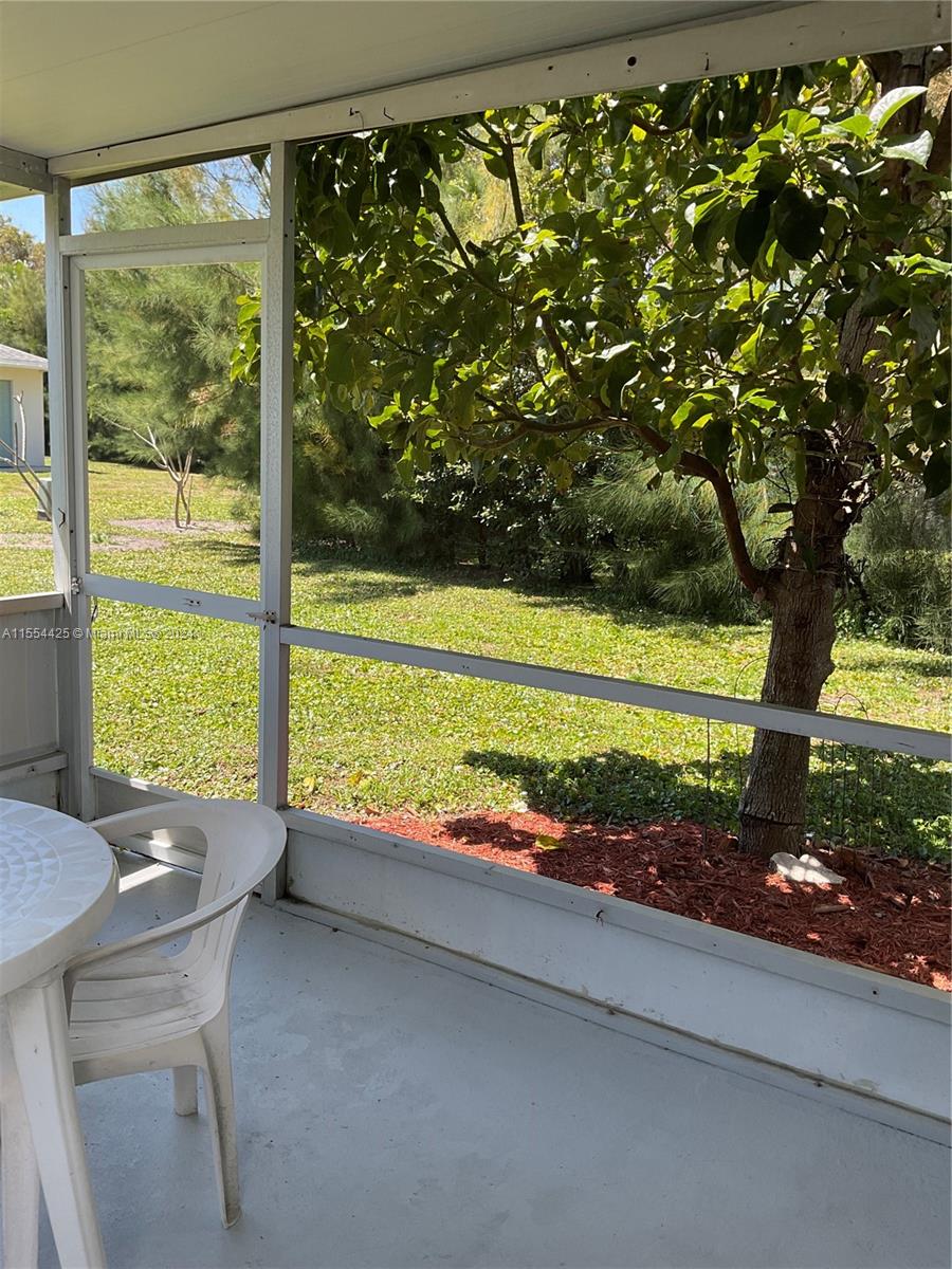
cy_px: 634
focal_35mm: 29
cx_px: 476
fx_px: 1063
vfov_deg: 61.7
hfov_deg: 48.2
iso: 16
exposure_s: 1/268
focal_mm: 3
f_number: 1.8
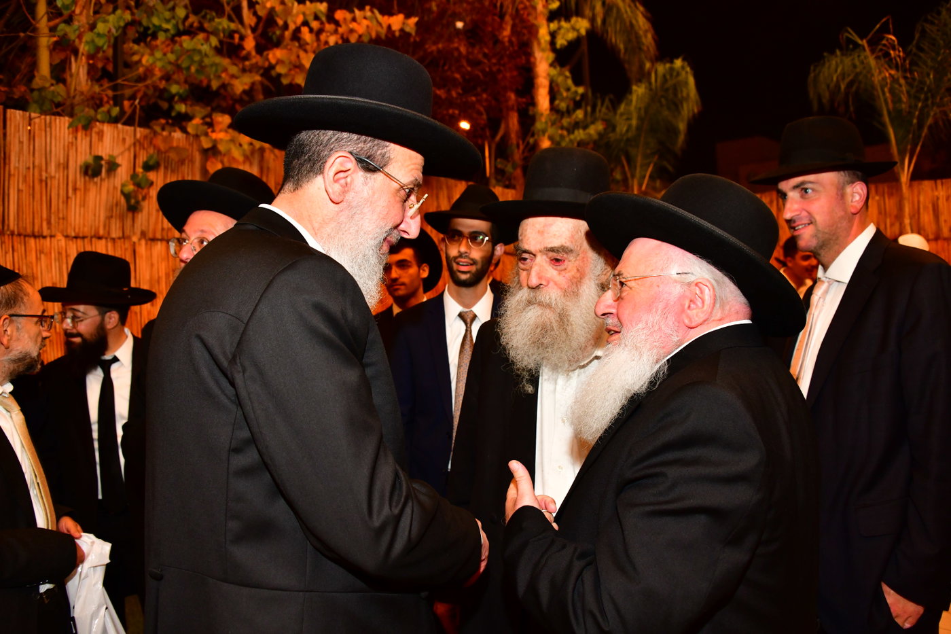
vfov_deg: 46.4
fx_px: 740
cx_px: 476
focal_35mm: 28
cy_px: 317
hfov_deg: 65.5
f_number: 5.6
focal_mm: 28
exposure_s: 1/125
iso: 1250
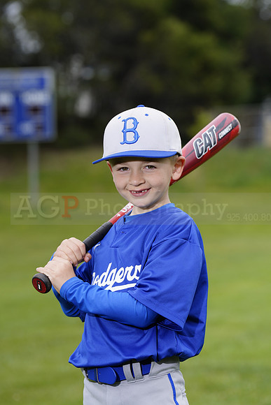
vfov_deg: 11.9
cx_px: 136
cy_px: 202
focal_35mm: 173
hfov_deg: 7.9
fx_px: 1952
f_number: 6.3
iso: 100
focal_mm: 173
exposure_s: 1/250
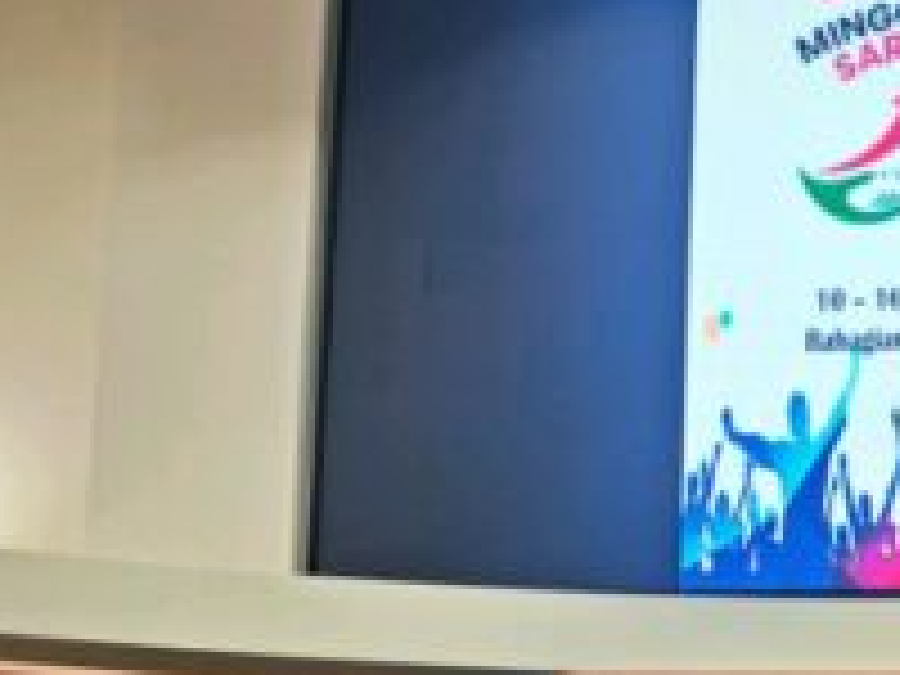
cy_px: 855
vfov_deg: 17.8
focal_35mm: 78
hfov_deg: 24.0
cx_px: 896
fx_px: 2028
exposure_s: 1/20
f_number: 2
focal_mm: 6.83
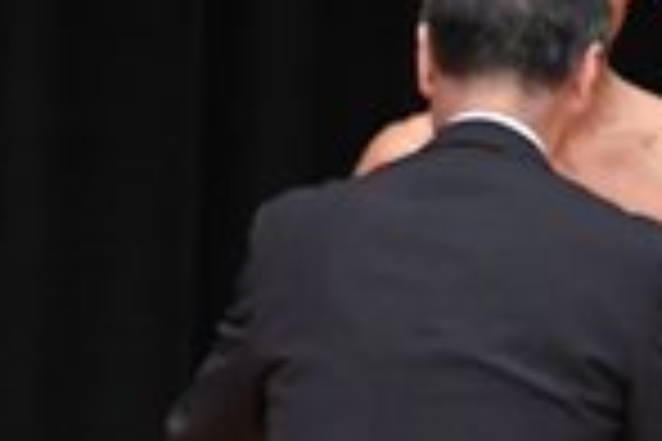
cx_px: -732
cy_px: 1116
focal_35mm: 1188
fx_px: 21844
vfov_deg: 1.2
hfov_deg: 1.7
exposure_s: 1/400
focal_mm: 150
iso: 4000
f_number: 5.6
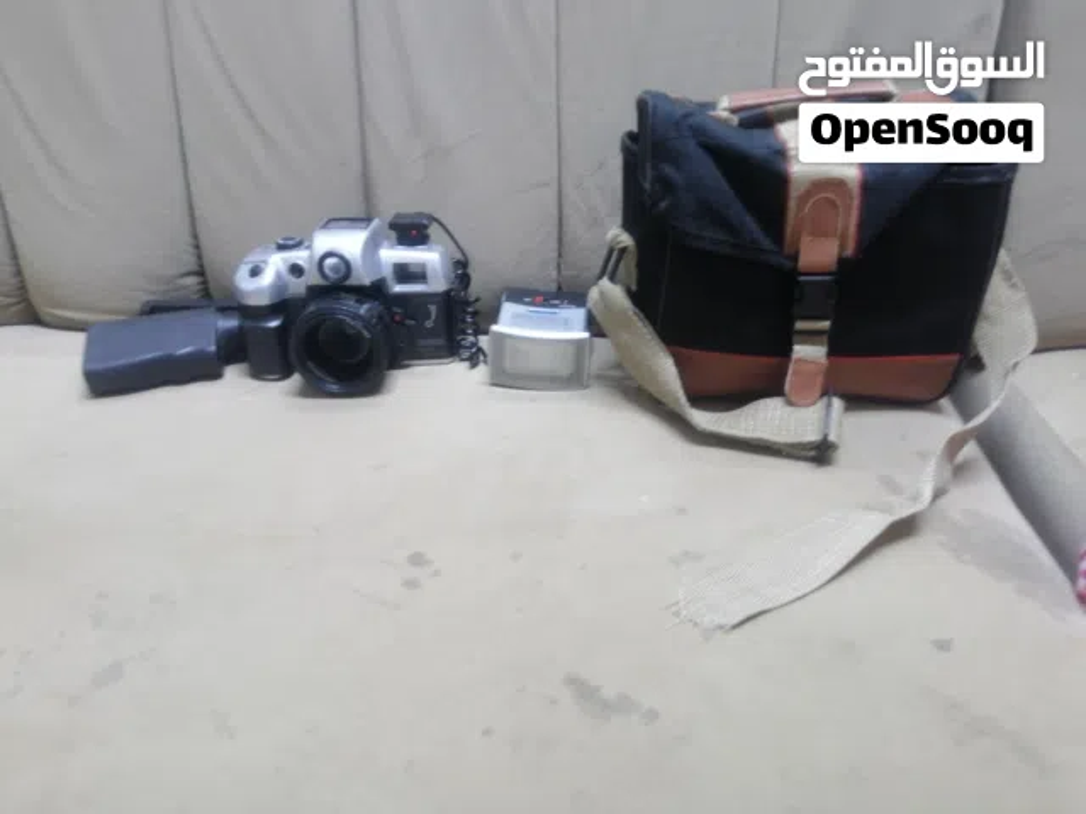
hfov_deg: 67.3
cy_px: 407
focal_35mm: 26
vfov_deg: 53.1
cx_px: 543
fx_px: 816
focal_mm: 3.95
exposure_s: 1/20
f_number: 1.8
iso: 320
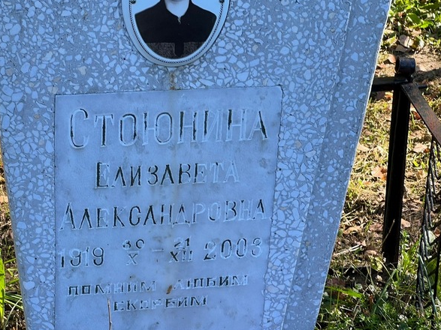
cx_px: 190
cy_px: 208
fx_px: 1337
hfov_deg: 18.7
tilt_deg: -28.7
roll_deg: +1.6
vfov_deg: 14.1
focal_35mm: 105
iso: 32
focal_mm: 9
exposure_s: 1/123
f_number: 2.8
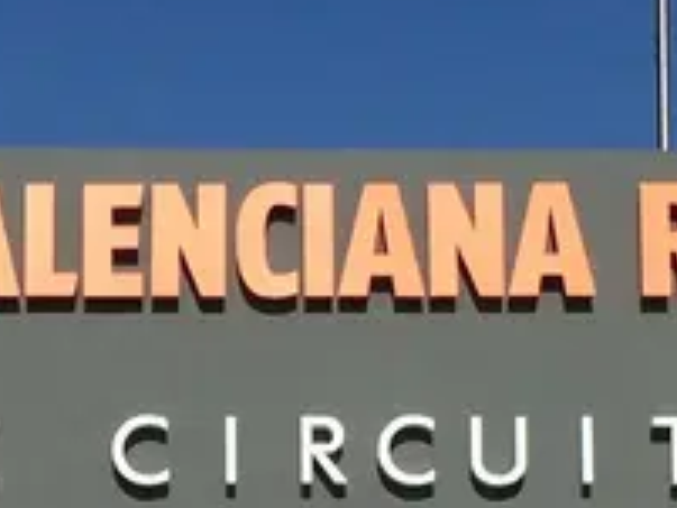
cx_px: -24
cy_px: 518
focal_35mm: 173
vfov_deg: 8.5
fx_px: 3385
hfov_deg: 11.3
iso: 32
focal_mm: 4.15
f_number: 2.2
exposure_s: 1/4566
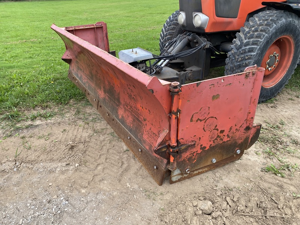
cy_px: 112
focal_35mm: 26
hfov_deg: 67.3
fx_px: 225
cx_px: 150
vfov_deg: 53.1
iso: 32
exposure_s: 1/317
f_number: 1.8
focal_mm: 4.25
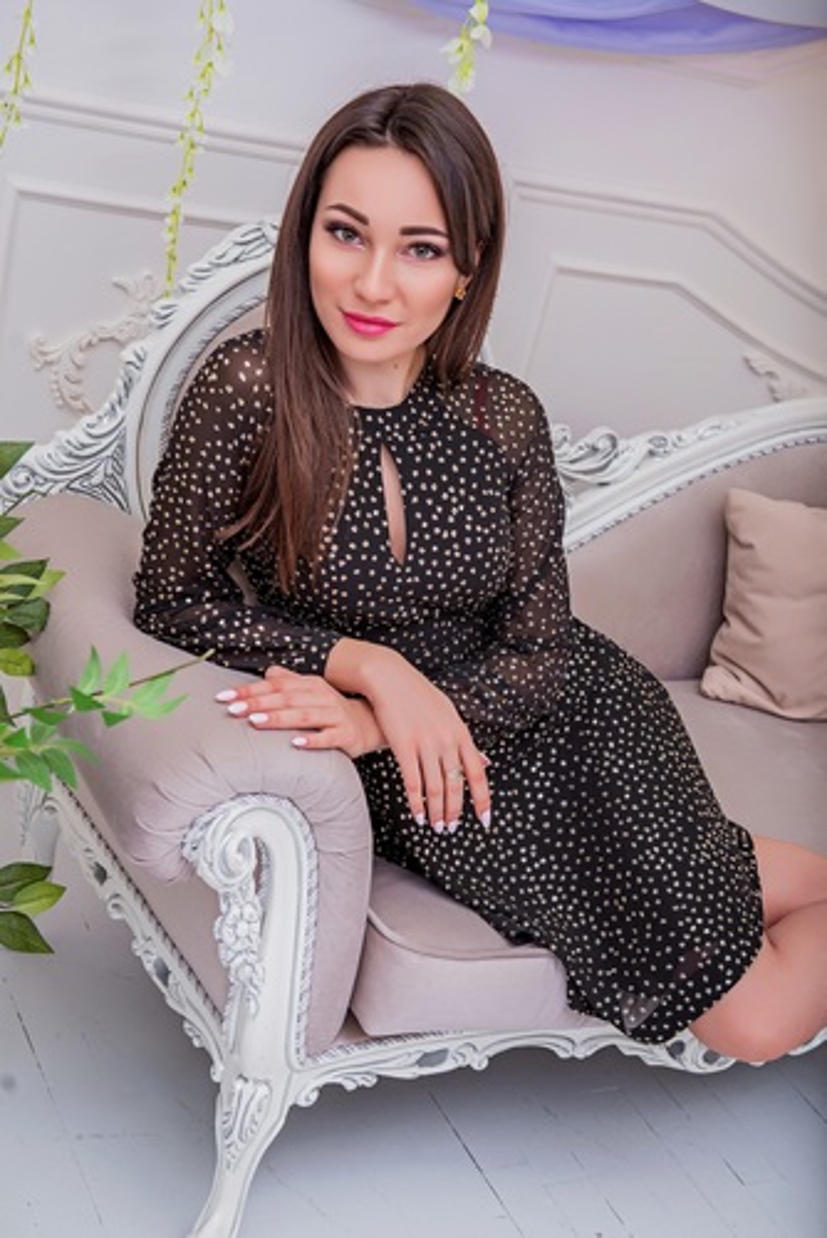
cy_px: 619
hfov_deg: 26.0
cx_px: 414
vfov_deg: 38.2
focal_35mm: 52
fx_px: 1789
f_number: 5
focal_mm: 52
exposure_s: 1/200
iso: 320
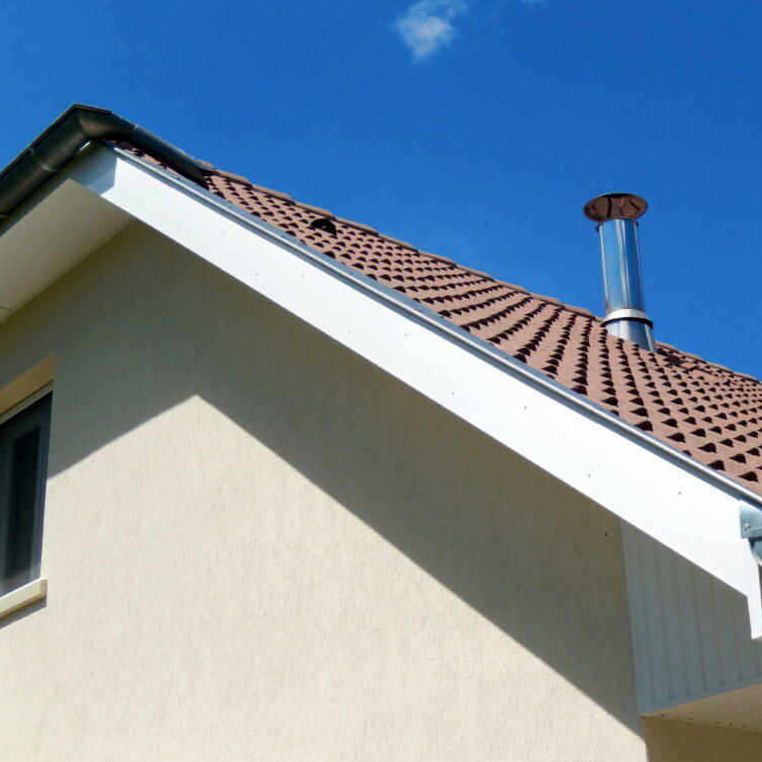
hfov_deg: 28.0
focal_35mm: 61
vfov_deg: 28.2
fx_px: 1519
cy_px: 382
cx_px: 484
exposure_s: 1/1500
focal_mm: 9.2
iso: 125
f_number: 4.5
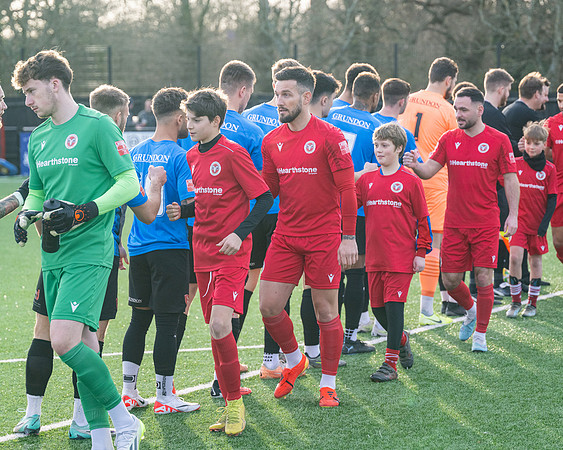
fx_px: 2082
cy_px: 225
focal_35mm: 125
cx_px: 341
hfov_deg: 15.4
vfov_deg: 12.3
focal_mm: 110
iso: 800
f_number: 4
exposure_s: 1/1600
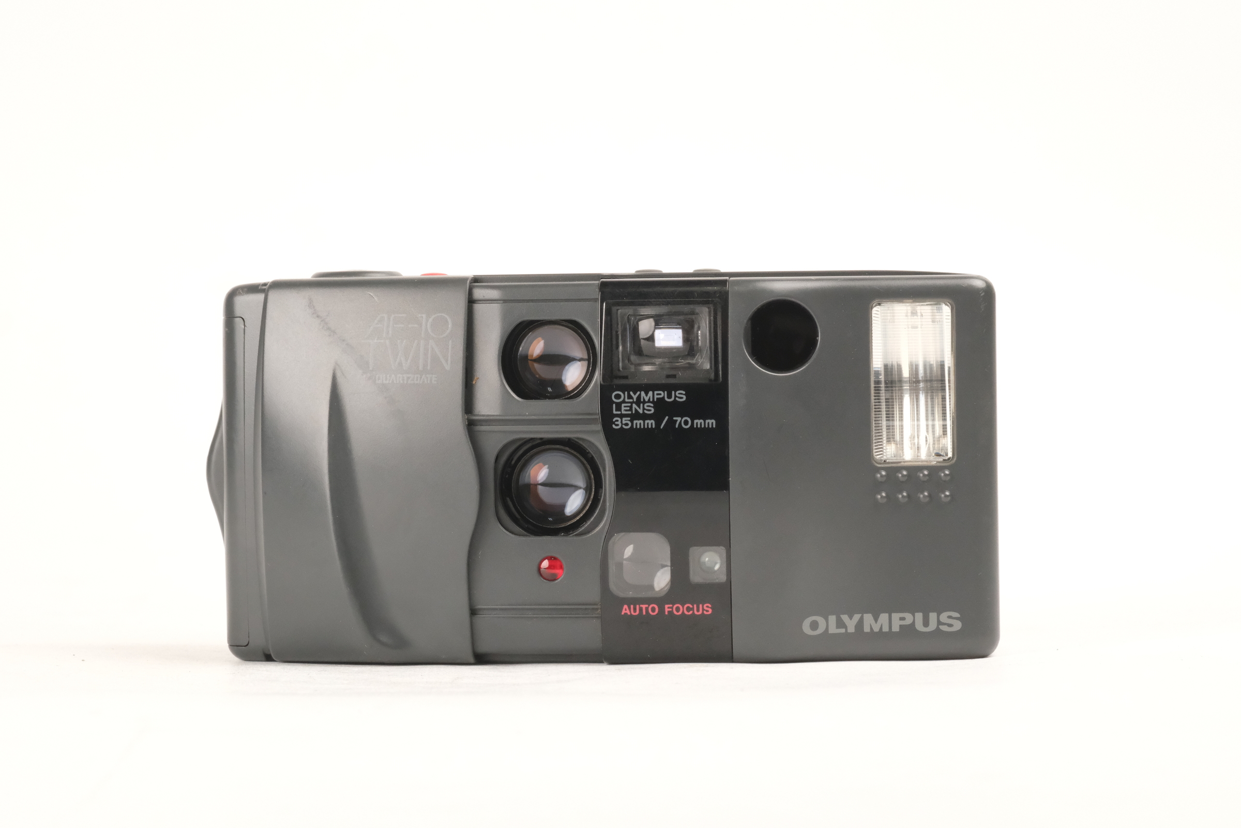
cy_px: 414
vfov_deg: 15.2
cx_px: 620
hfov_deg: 22.6
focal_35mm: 90
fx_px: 3102
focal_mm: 60
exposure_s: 1/60
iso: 3200
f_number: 14
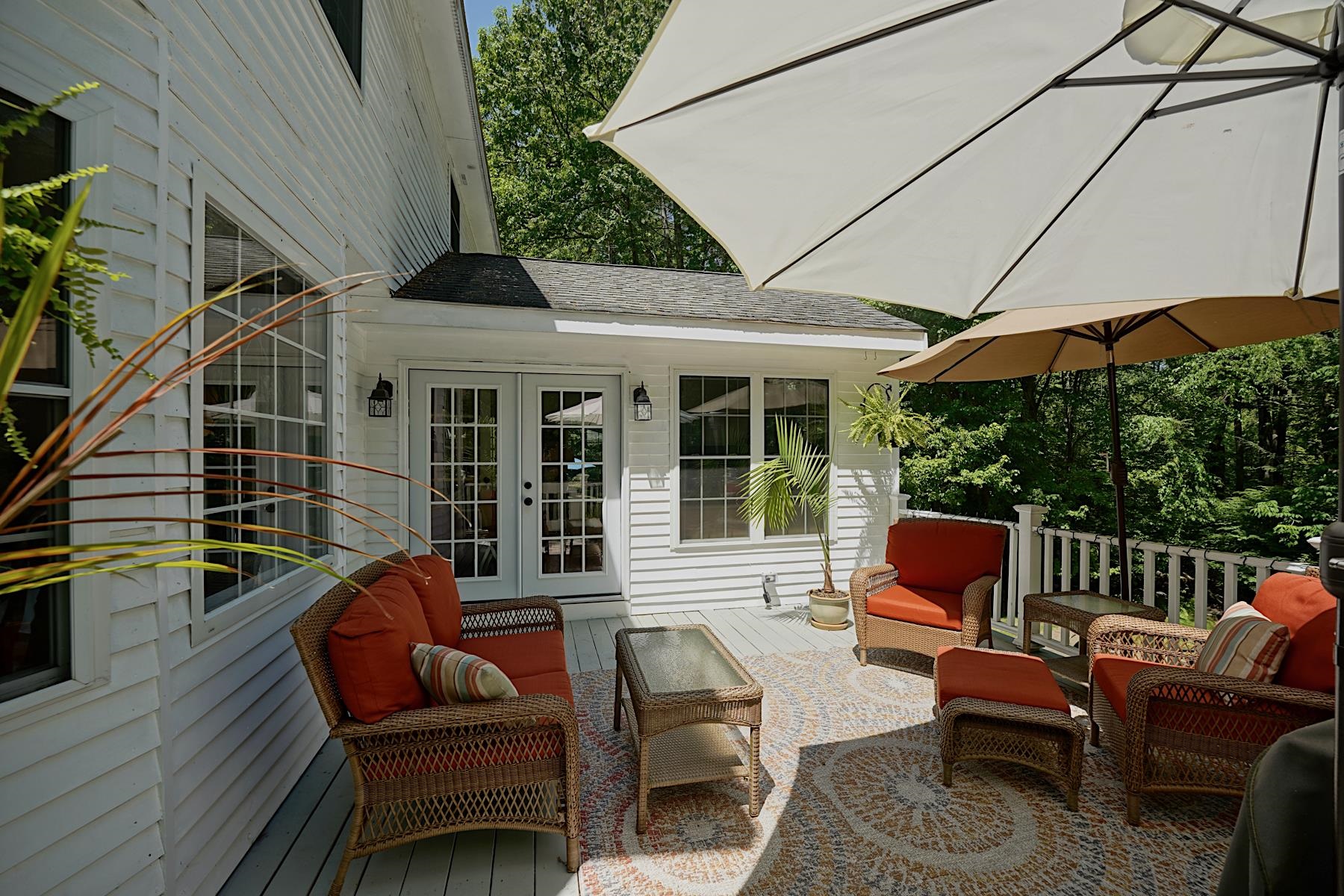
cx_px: 672
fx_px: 523
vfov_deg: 81.2
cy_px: 448
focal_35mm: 14
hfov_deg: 104.3
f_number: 7.1
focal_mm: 14
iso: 100
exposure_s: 1/200
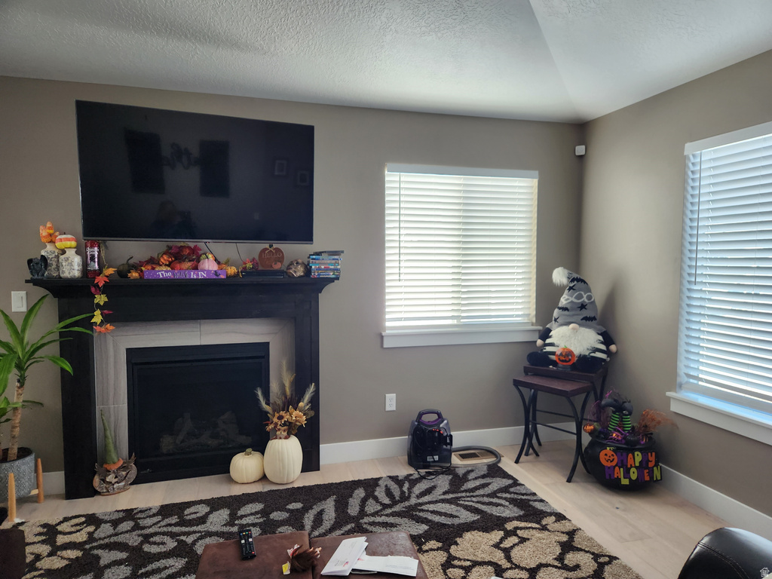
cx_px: 386
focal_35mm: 23
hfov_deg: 73.9
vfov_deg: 58.9
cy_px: 290
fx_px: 513
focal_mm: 5.4
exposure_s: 1/120
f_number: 1.8
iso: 160
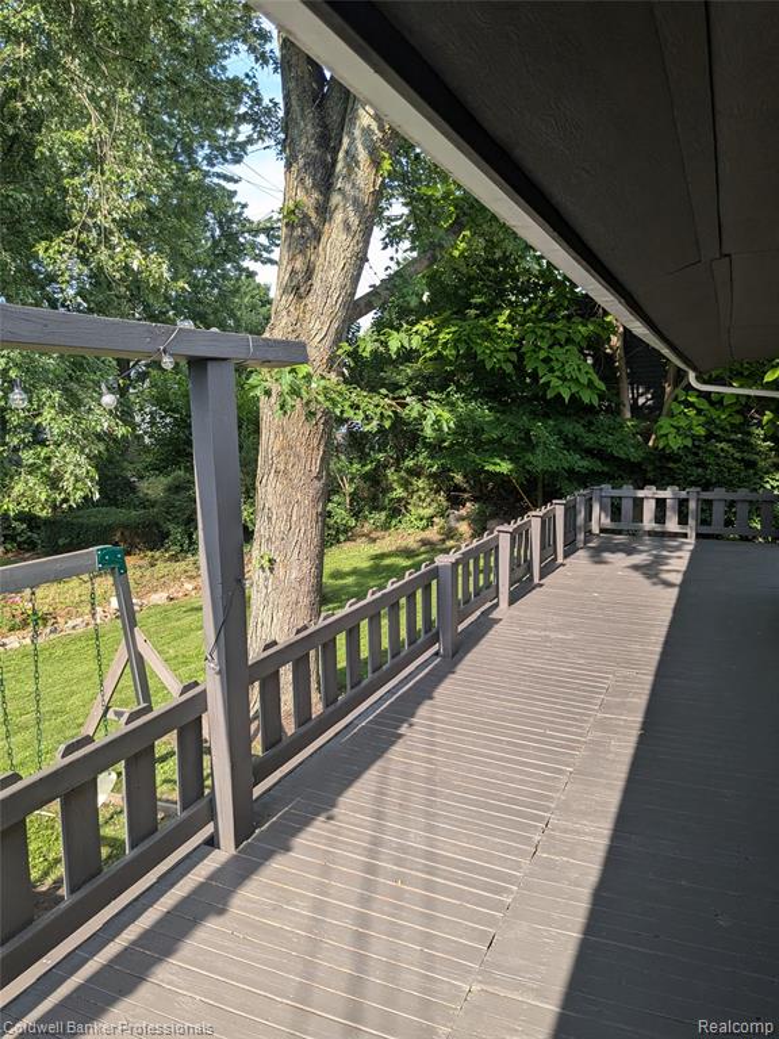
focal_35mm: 27
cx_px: 390
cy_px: 520
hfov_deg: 51.4
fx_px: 810
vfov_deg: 65.3
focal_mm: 4.38
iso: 50
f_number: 1.73
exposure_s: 1/688
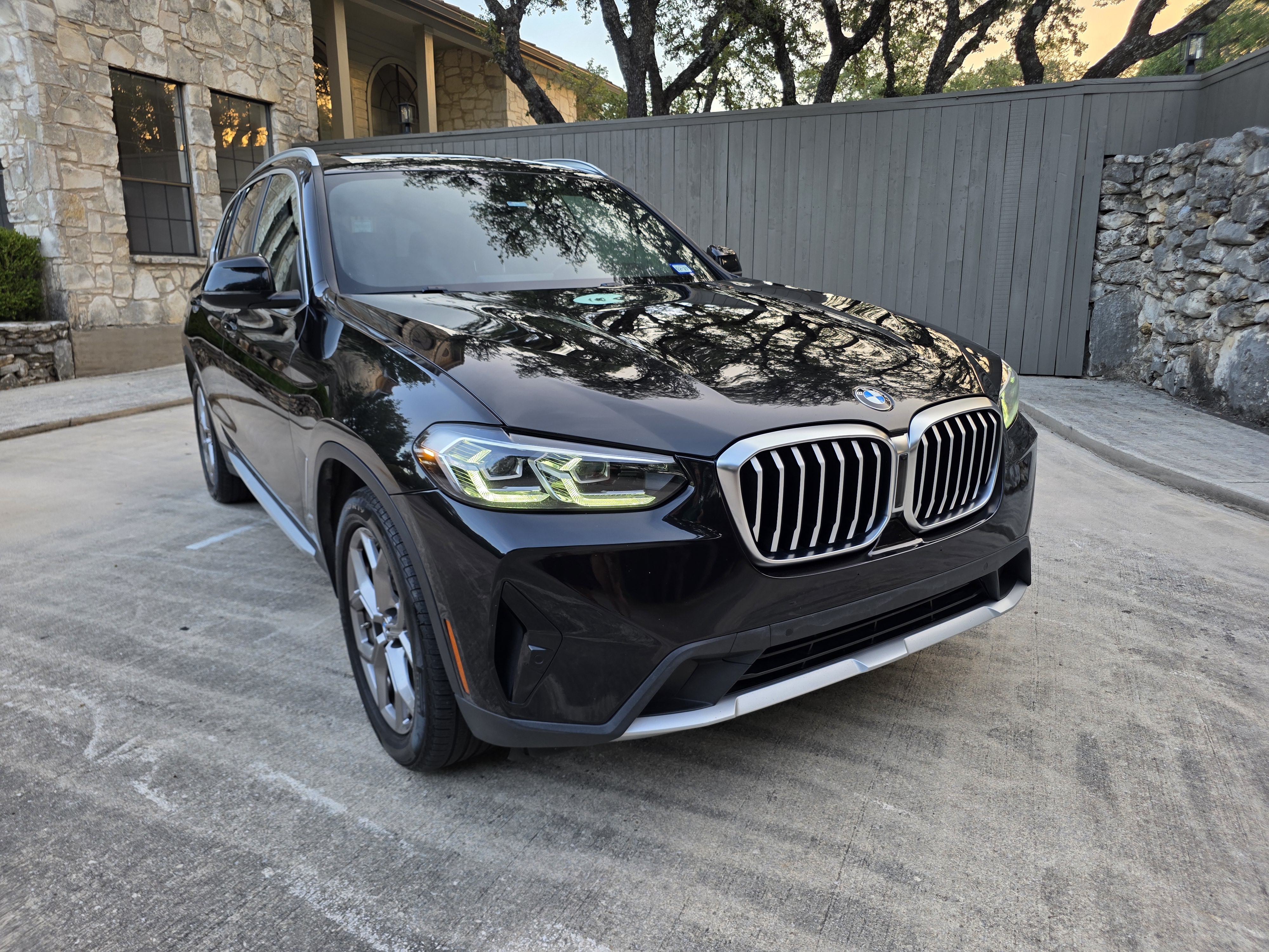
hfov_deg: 73.9
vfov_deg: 58.9
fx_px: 843
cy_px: 476
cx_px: 634
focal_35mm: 23
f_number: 1.7
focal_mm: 6.3
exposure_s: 1/61
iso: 64
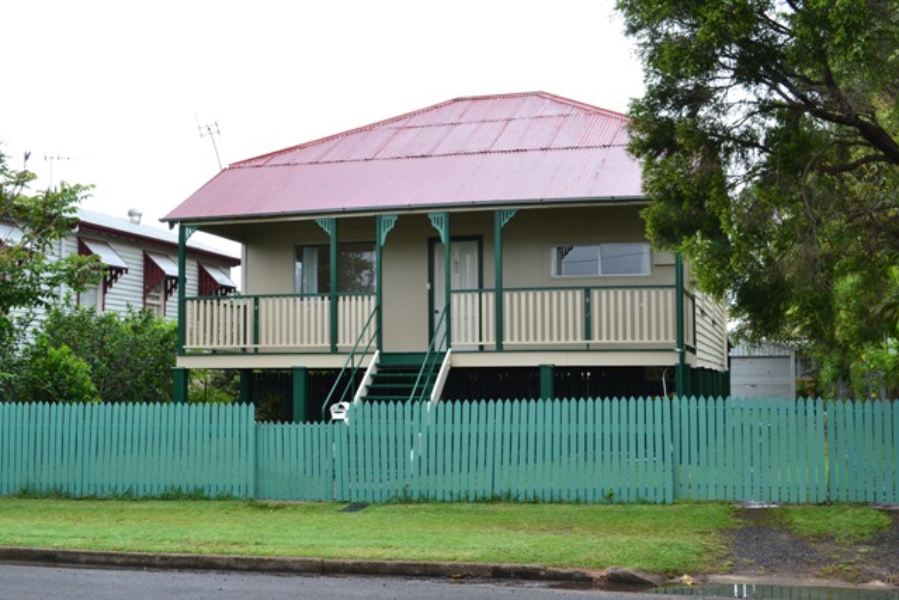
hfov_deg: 43.6
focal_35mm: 45
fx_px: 1124
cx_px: 450
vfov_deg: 29.9
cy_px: 300
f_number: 9
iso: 400
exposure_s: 1/125
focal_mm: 30
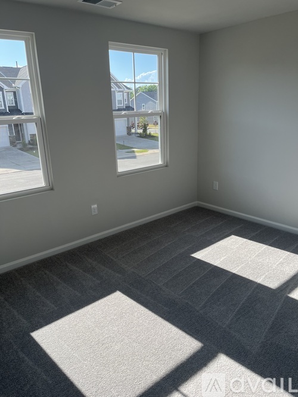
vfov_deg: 67.3
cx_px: 149
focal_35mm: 26
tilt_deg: -19.4
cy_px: 198
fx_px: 299
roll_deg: +1.9
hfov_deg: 53.0
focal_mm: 5.1
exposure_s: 1/746
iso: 50
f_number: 1.6
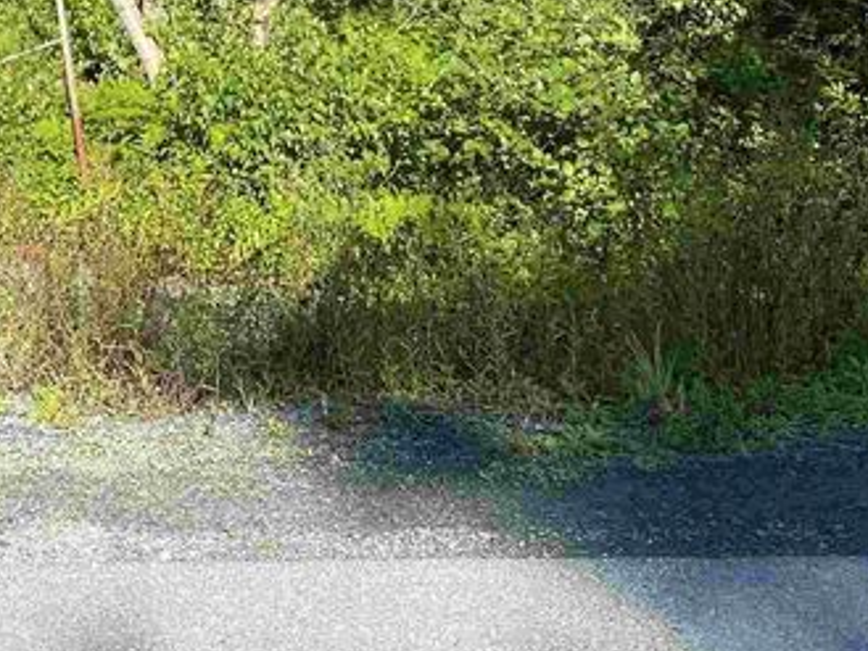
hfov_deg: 22.6
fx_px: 2032
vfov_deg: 16.7
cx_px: -111
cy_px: -303
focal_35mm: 81
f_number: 1.8
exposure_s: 1/912
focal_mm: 4.25
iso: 32
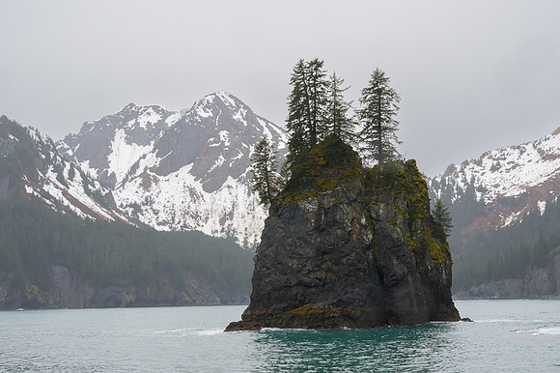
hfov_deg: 35.5
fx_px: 875
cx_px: 303
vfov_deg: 24.1
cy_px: 186
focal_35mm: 56
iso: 800
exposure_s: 1/200
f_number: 16
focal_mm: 52
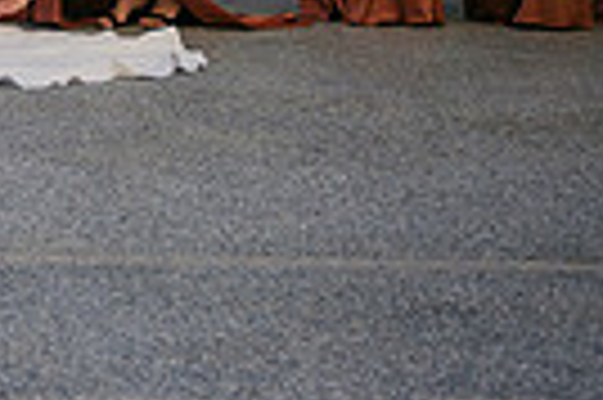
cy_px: -180
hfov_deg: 15.4
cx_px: -360
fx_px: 2024
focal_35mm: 121
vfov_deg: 10.9
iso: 100
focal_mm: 28
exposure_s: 1/2000
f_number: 2.8
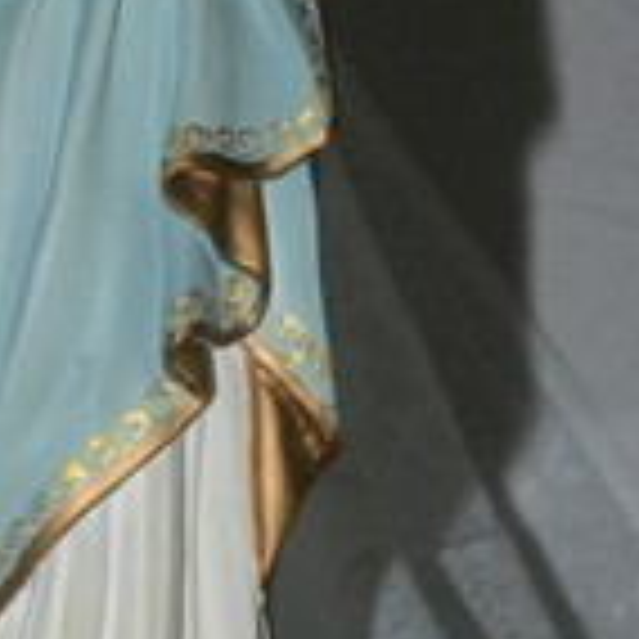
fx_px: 6767
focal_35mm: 324
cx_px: 94
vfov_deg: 5.4
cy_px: 122
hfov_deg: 5.4
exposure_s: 1/100
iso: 3200
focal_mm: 80
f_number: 5.6
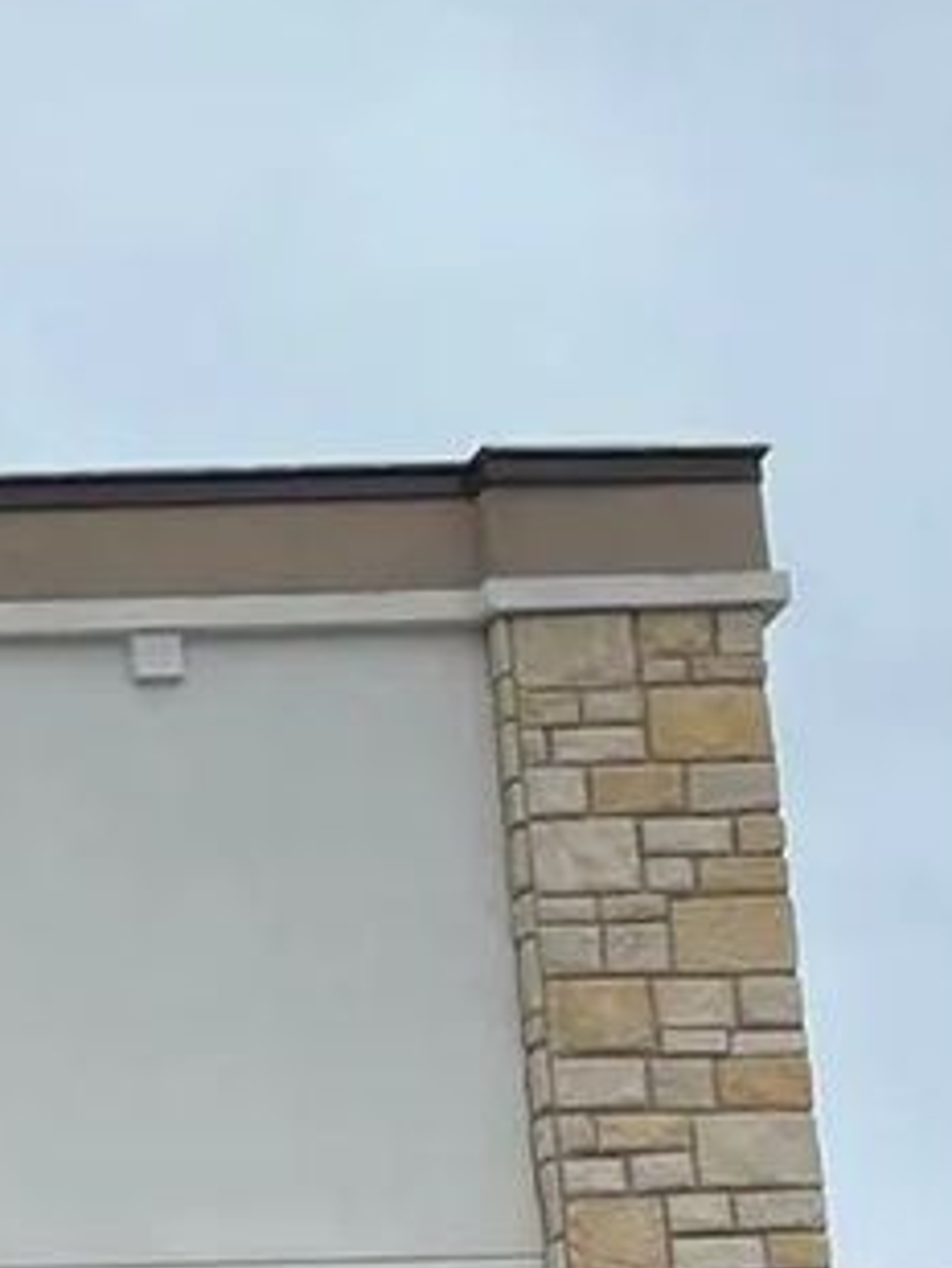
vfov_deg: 15.8
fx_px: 4214
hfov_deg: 11.3
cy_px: 1886
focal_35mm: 115
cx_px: -1096
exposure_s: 1/1383
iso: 32
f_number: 1.6
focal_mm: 4.2
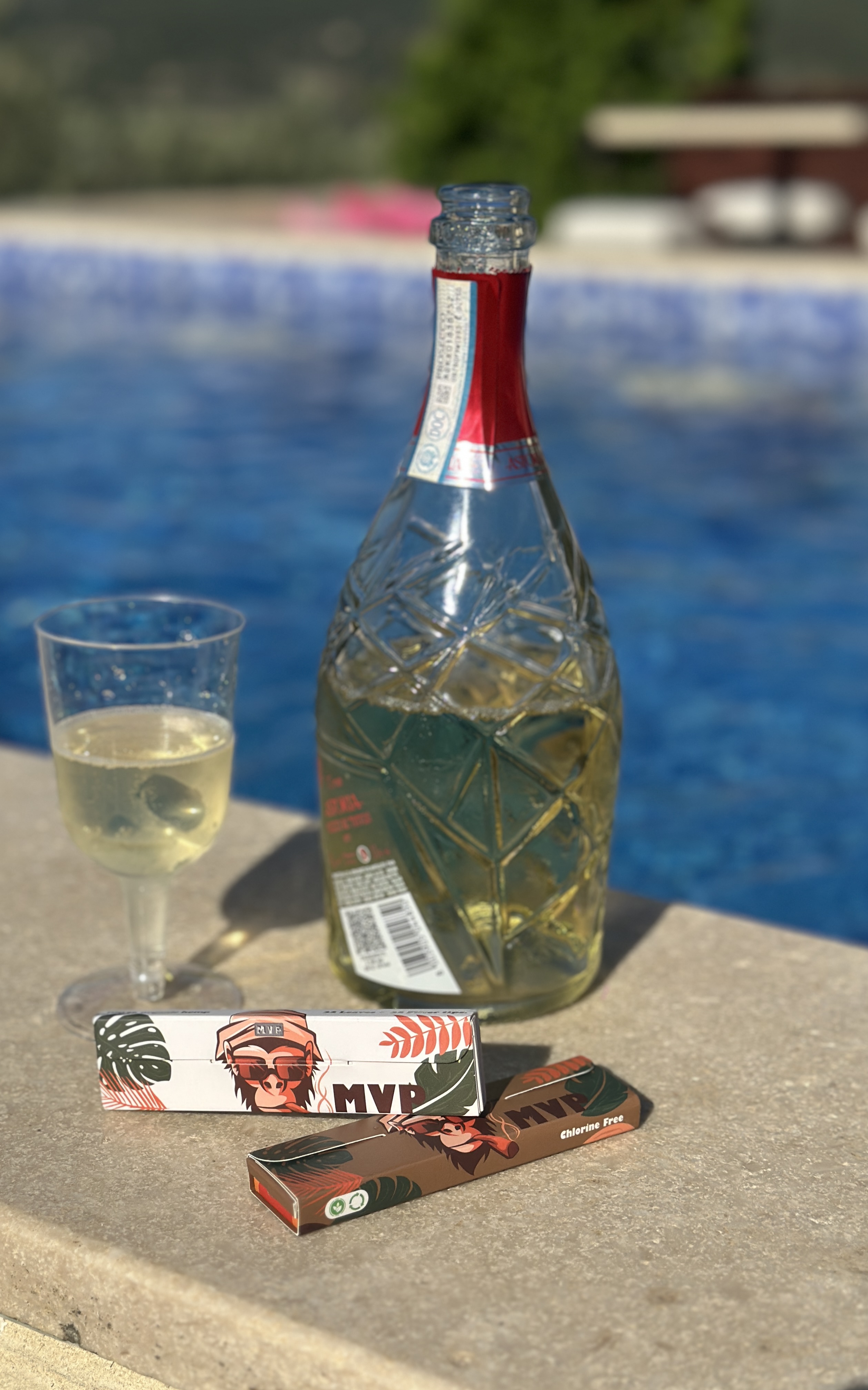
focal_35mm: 51
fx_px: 1931
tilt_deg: -17.0
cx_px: 356
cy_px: 696
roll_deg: -1.8
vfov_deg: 39.6
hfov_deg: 25.3
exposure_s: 1/10870
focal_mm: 6.86
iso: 100
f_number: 1.78
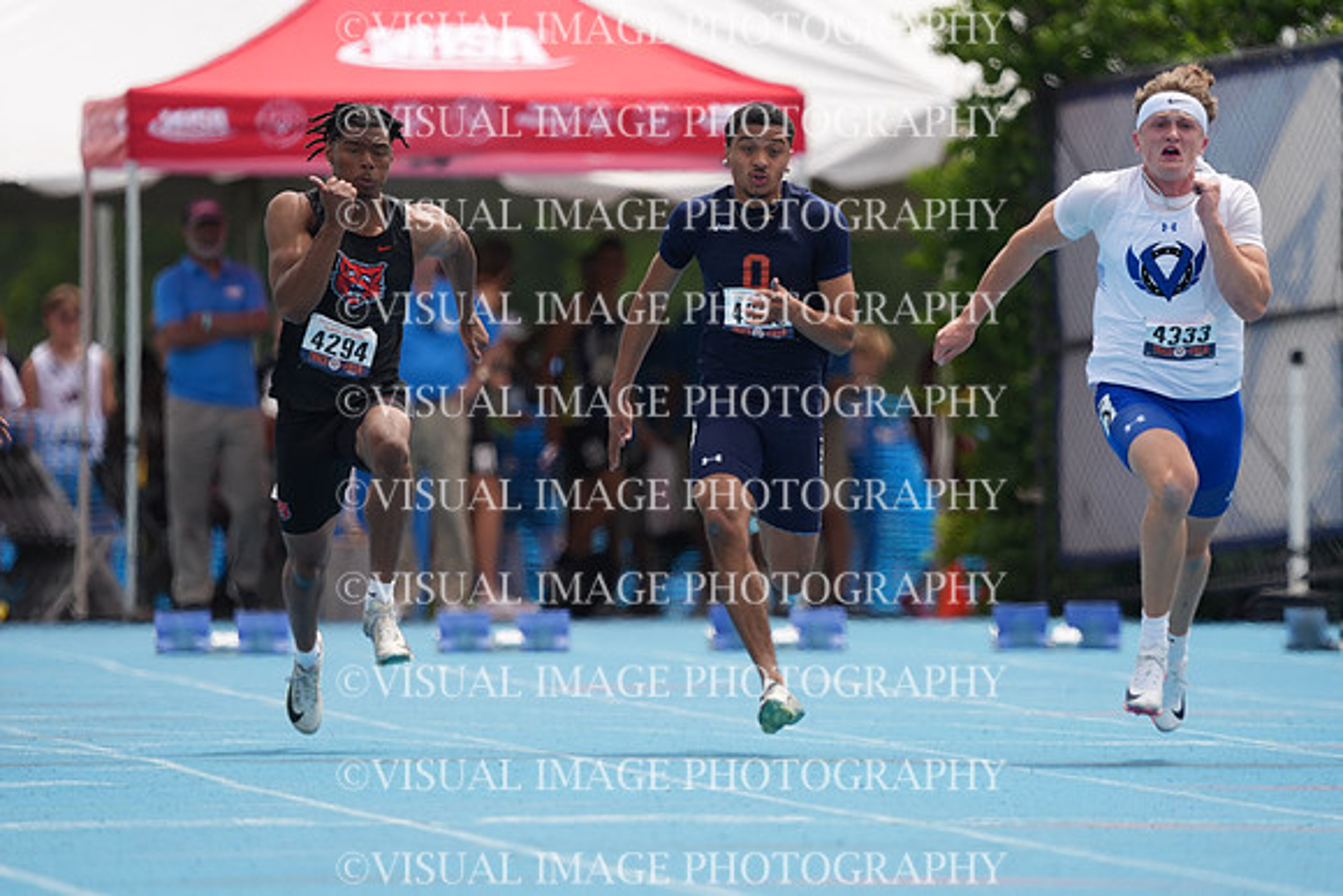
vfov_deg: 2.3
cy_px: 448
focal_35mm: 600
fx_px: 22388
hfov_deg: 3.4
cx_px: 672
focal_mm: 600
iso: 500
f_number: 6.3
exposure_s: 1/1600
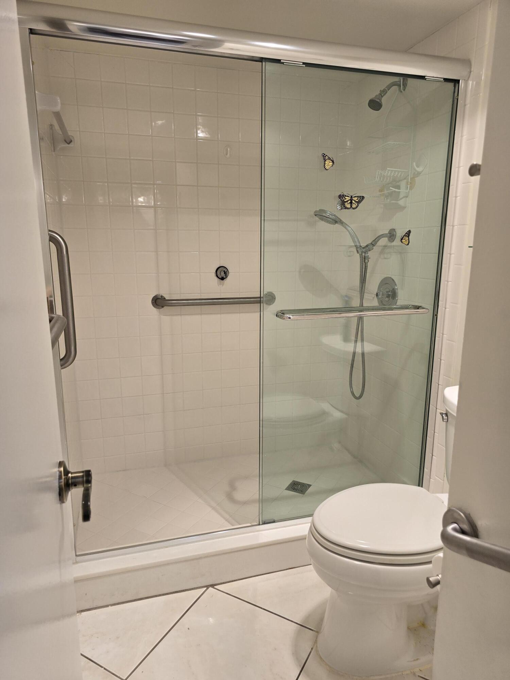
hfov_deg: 58.9
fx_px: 452
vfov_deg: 73.9
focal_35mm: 23
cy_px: 340
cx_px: 255
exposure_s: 1/120
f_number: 1.7
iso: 80
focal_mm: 6.3
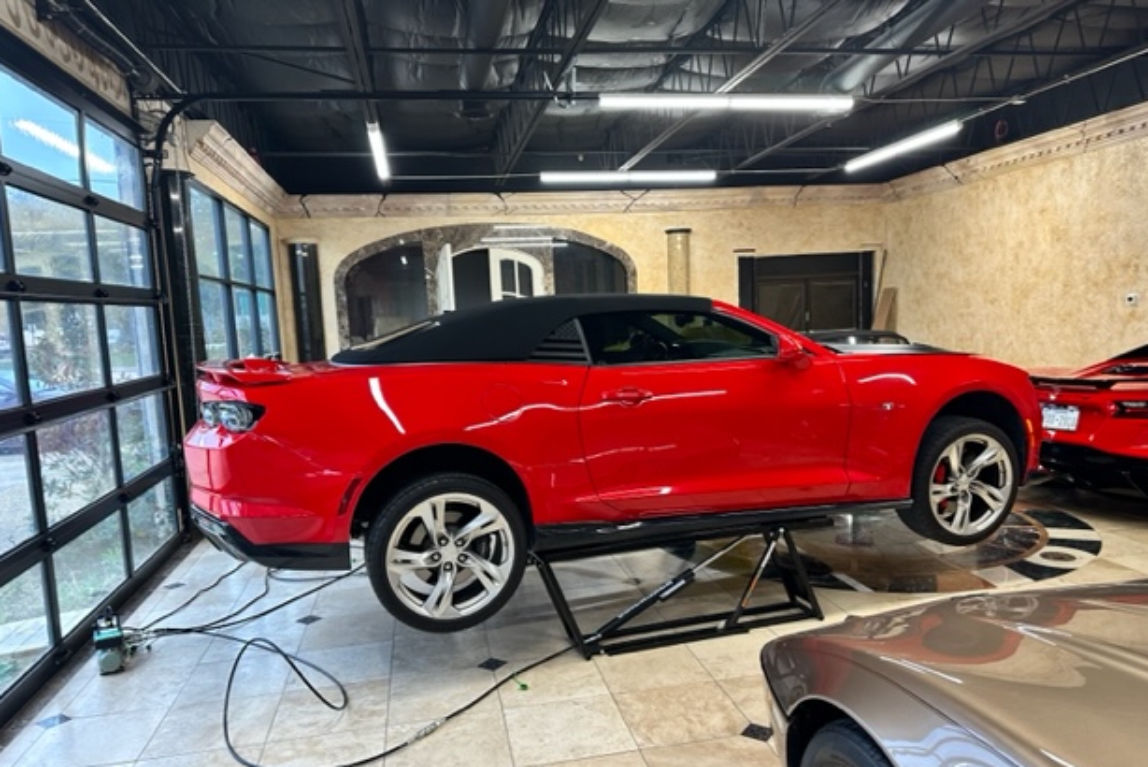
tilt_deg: -6.8
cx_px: 593
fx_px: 829
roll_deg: +3.7
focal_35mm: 26
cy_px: 419
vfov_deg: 49.5
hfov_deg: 69.3
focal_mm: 6.86
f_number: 1.78
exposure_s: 1/60
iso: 200
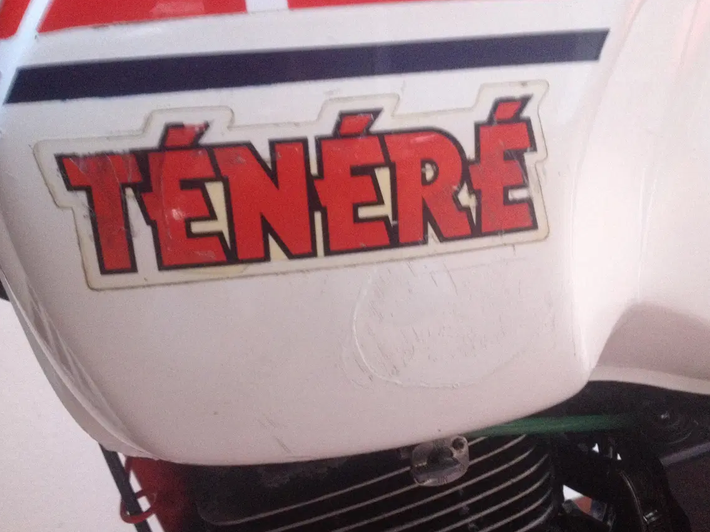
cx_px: 363
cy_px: 268
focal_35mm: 37
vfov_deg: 38.7
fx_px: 759
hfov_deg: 50.1
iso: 400
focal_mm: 4.28
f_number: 2.4
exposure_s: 1/15
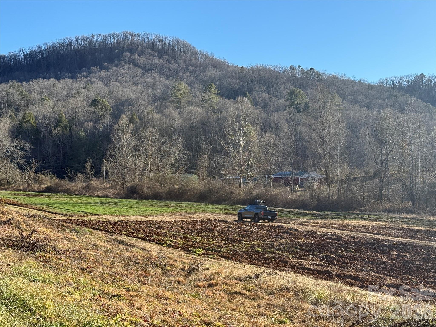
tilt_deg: +0.0
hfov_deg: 39.7
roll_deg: +0.9
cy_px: 164
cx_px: 218
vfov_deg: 30.3
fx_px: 605
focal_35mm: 48
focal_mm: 6.76
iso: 100
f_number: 1.78
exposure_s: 1/2415
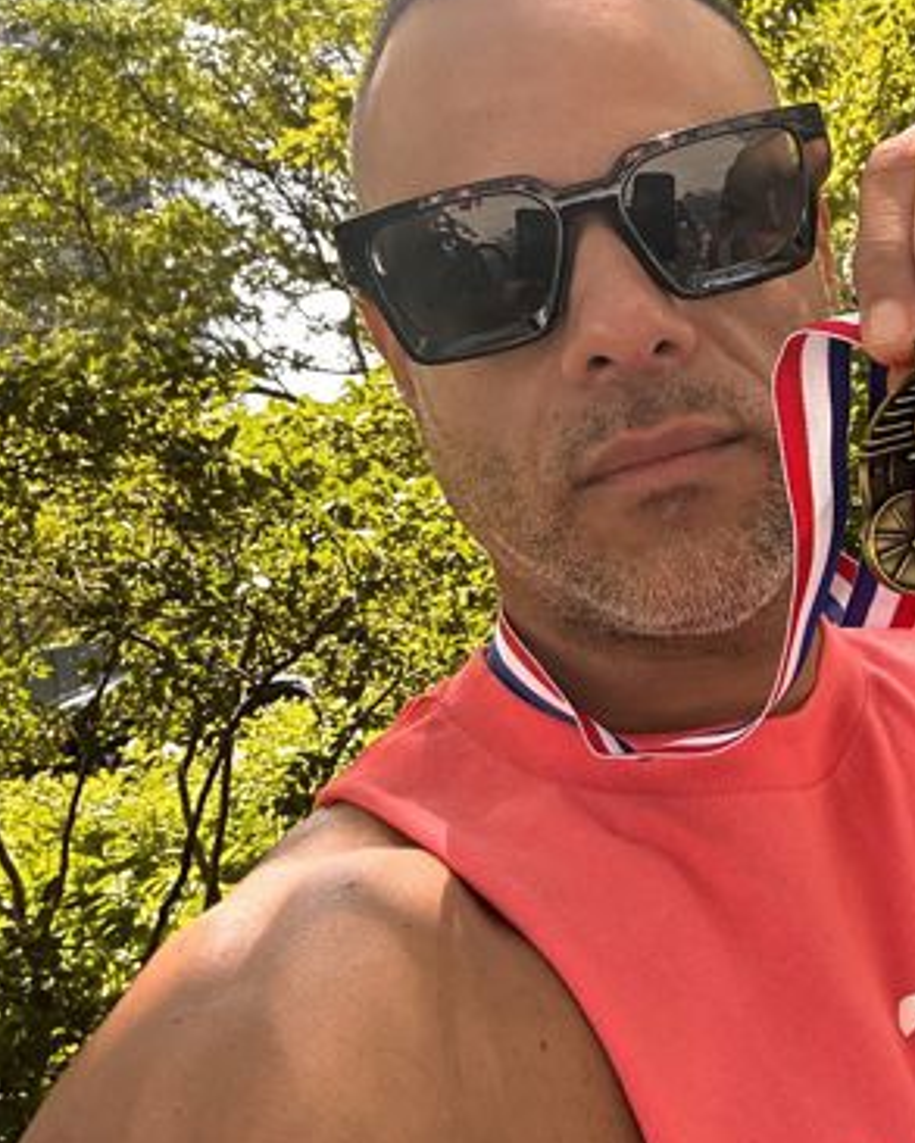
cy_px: 245
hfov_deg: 31.6
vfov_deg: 38.2
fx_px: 1590
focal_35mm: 47
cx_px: 675
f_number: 1.9
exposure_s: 1/165
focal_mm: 2.69
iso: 40
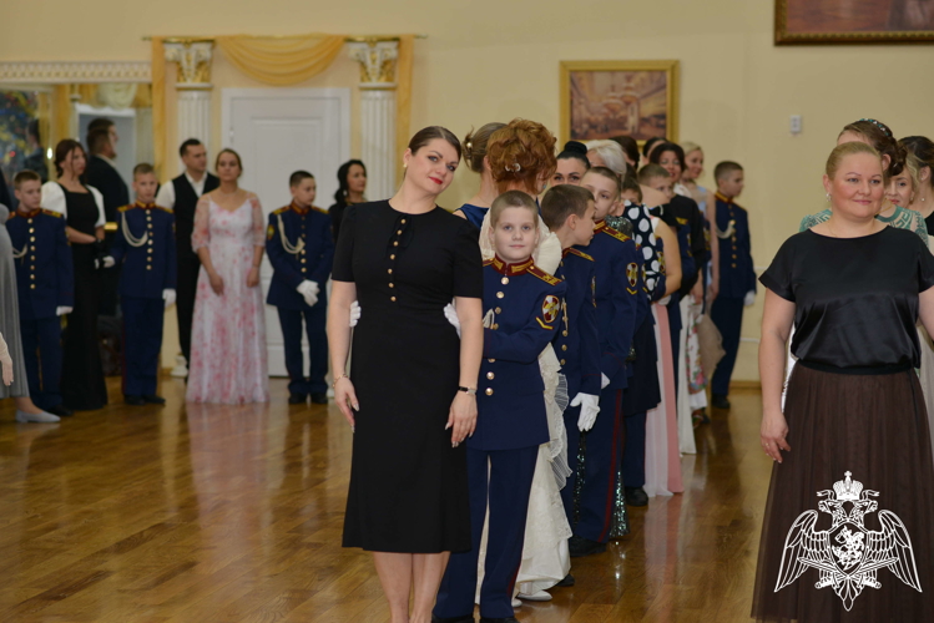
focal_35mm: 85
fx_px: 2206
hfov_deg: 23.9
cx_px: 467
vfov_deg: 16.1
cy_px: 312
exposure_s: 1/250
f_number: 2.5
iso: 640
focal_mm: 85
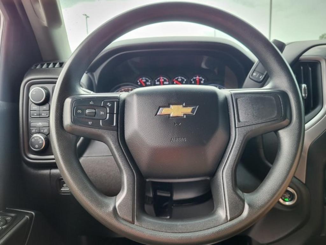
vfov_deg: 53.1
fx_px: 245
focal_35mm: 26
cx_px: 163
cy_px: 122
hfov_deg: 67.3
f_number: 1.8
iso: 80
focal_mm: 5.4
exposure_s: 1/100
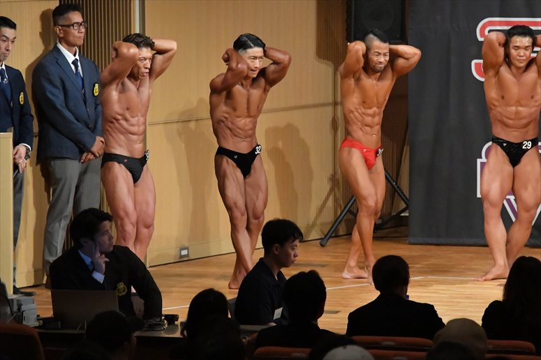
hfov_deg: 8.6
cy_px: 180
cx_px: 270
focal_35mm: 240
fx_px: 3605
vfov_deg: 5.7
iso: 11400
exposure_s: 1/400
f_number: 5.6
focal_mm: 160
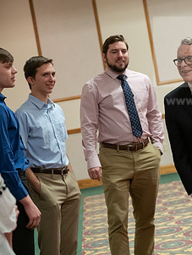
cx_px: 128
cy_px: 119
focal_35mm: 96
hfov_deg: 15.4
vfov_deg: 20.4
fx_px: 709
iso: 2500
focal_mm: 52
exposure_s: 1/200
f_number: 3.2
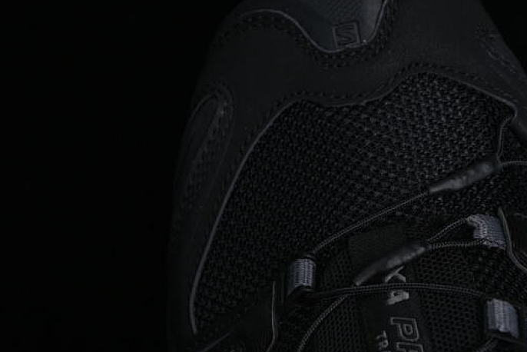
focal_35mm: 118
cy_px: 184
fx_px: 1728
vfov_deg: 11.6
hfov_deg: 17.2
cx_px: 403
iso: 160
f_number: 6.3
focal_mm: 50
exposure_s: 1/50
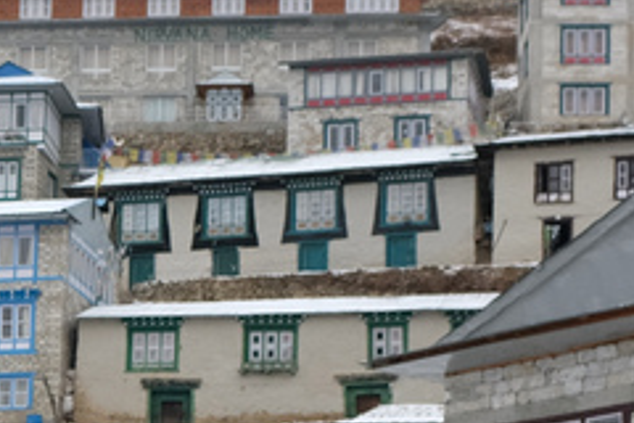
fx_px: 2571
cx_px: -238
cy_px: 763
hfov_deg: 13.4
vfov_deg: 9.0
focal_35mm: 146
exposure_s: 1/1100
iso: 500
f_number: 5
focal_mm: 23
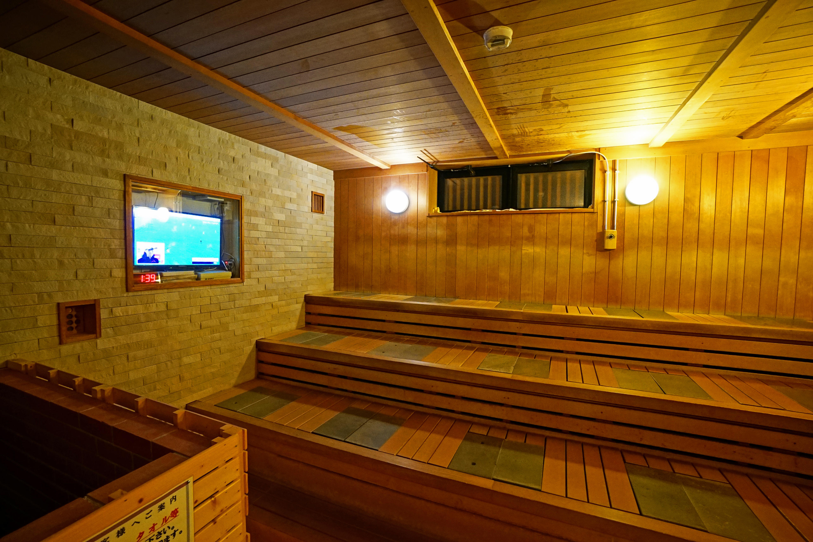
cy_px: 271
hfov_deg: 100.4
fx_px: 339
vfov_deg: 77.3
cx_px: 406
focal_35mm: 15
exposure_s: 1/5
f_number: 7.1
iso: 3200
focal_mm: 10
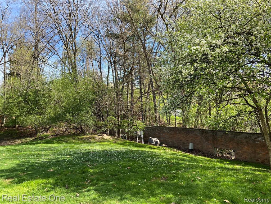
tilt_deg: +3.2
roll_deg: +1.1
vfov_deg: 53.1
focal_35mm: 26
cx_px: 136
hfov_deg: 67.3
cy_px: 102
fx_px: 204
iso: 32
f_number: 1.8
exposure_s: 1/568
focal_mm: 4.25
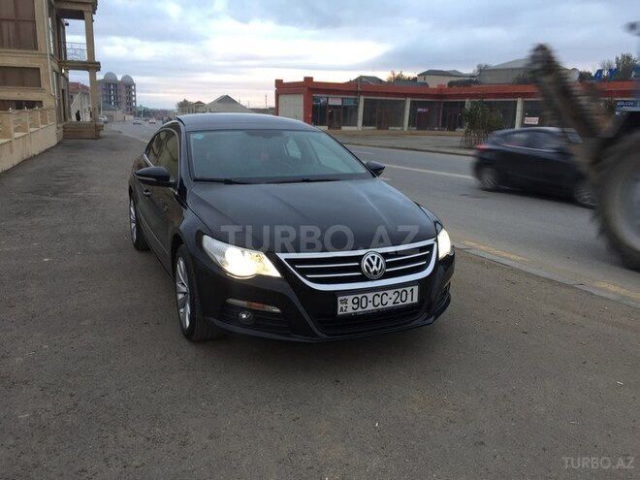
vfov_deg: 48.2
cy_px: 240
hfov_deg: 61.7
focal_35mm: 29
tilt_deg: -13.5
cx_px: 320
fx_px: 536
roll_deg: -2.3
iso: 32
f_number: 2.2
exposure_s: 1/50
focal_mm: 4.15
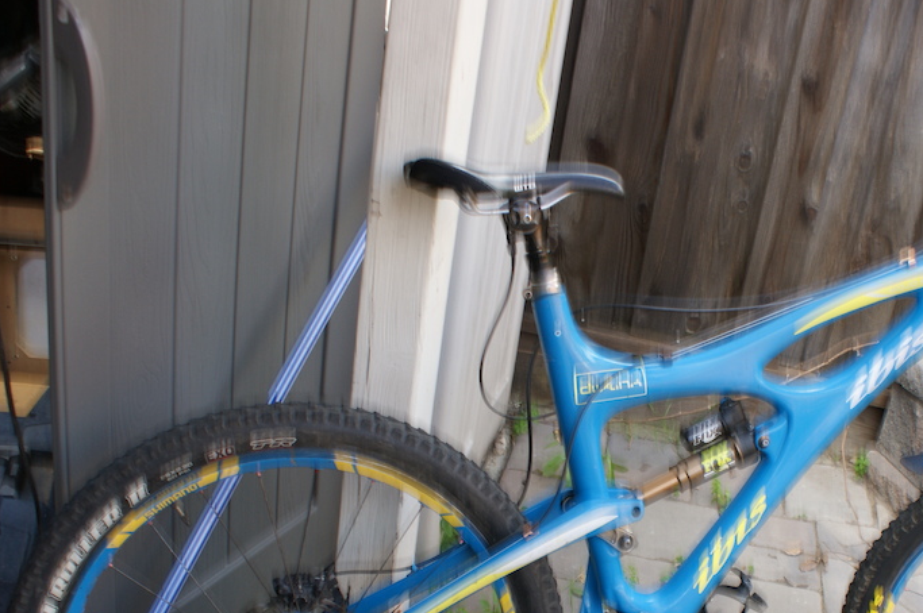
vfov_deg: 29.4
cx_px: 666
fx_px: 1153
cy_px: 442
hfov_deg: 42.6
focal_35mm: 45
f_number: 5
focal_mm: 20
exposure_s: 1/40
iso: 100
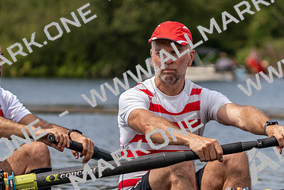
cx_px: 180
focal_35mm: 325
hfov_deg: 6.3
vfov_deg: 4.2
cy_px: 110
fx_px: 2564
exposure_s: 1/1600
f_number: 5.6
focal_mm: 200
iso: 250
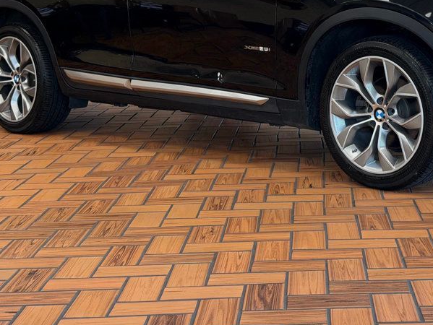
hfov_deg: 23.6
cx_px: 324
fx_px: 1026
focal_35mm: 82
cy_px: 54
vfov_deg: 17.8
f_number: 1.78
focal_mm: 6.76
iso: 160
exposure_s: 1/193
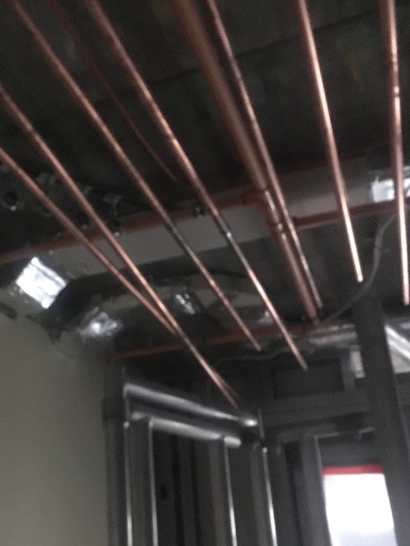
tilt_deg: +21.0
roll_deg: +3.7
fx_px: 647
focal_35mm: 41
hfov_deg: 34.7
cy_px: 317
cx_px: 130
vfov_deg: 45.6
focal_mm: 4.15
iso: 1000
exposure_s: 1/17
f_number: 2.2
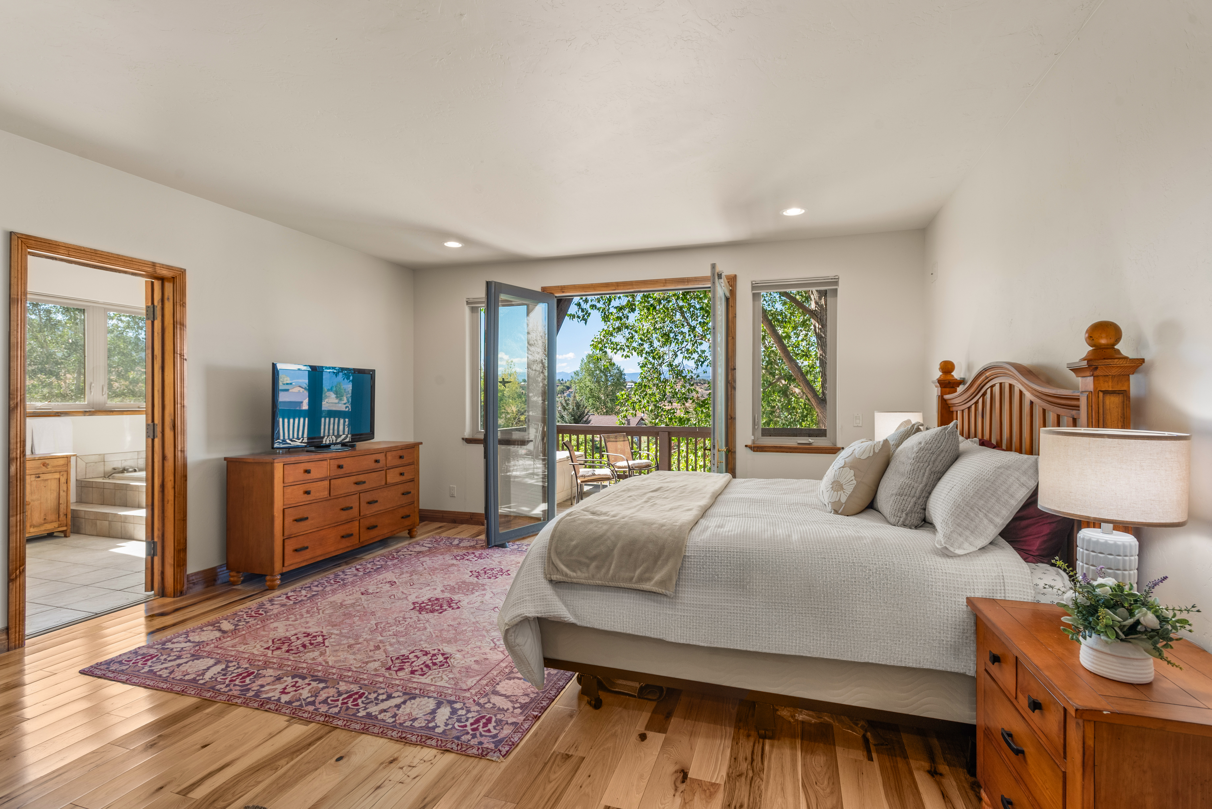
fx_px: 573
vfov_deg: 70.5
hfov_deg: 93.3
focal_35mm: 17
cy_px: 404
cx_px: 606
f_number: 9
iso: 400
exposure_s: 1/6
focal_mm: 17
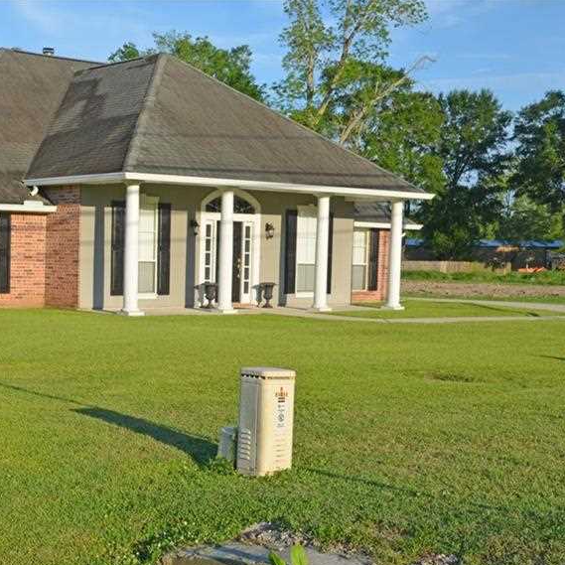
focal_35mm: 62
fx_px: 1141
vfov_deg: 27.8
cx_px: 106
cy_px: 334
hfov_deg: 27.2
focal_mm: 27
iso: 100
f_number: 8
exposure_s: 1/250
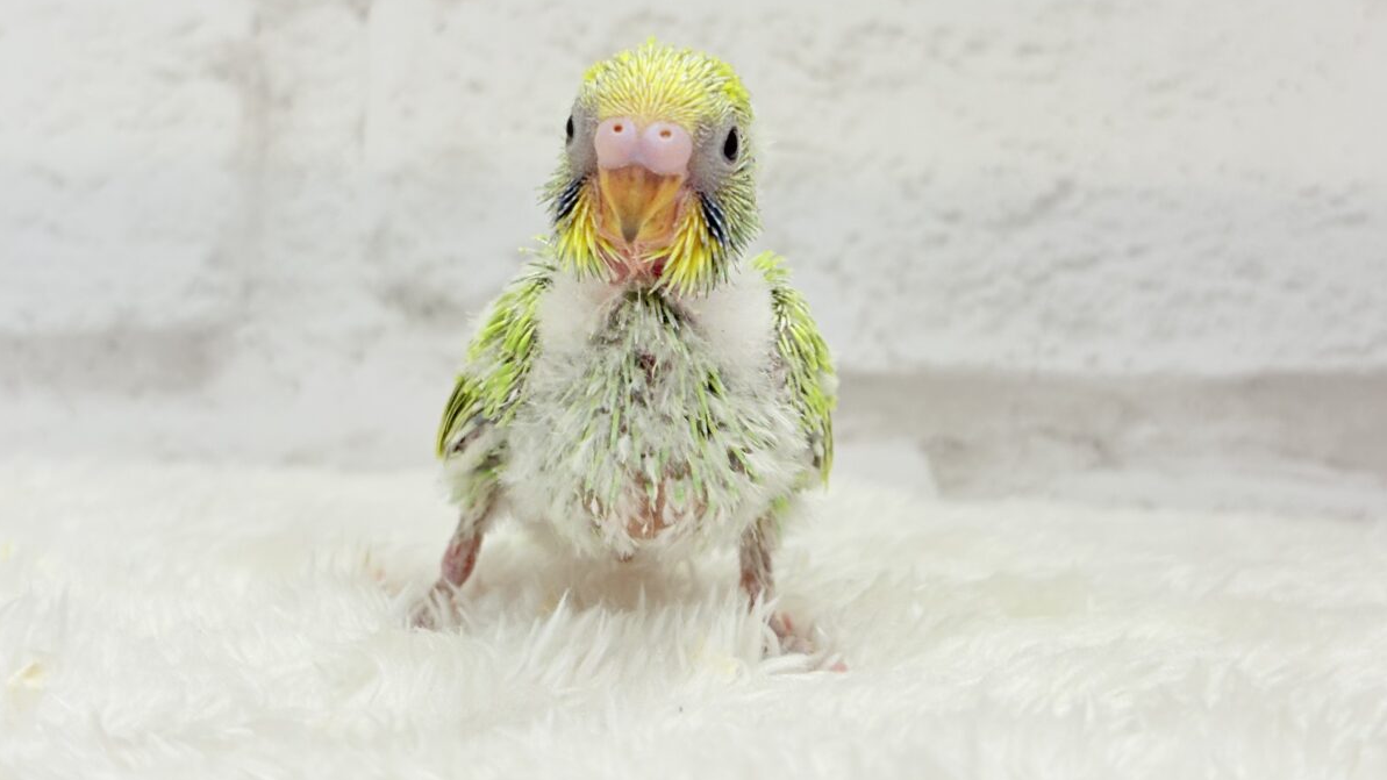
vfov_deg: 21.0
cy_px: 286
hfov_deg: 36.6
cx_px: 693
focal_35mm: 57
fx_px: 2096
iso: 64
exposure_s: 1/100
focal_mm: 5.96
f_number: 1.6
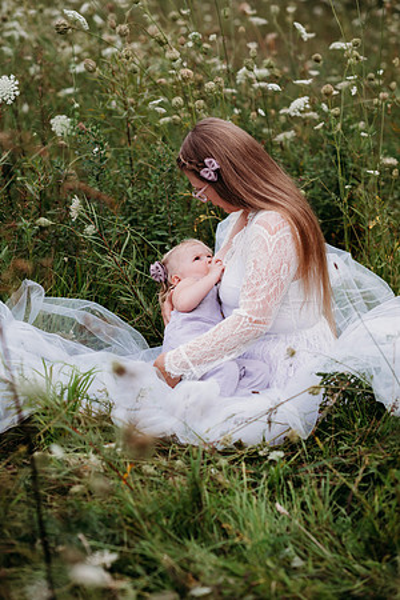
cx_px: 200
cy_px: 300
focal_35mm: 85
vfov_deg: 23.9
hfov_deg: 16.1
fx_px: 1417
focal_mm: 85
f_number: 2.8
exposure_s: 1/1600
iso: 320
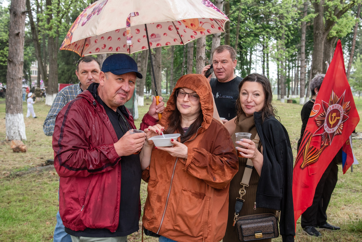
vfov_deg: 32.9
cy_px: 121
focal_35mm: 41
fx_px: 409
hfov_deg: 47.8
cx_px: 181
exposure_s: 1/160
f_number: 6.3
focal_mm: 40
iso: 500
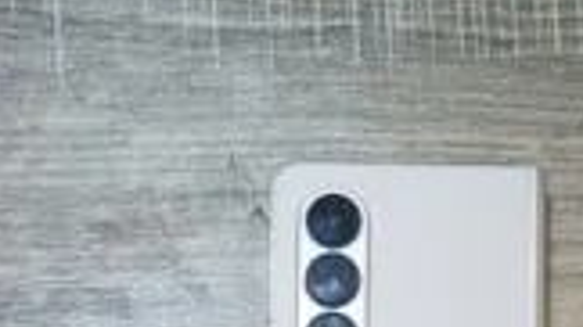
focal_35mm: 62
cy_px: 384
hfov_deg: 33.4
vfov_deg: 18.5
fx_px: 958
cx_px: 414
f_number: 1.8
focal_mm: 5.89
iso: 5322
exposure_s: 1/33.3
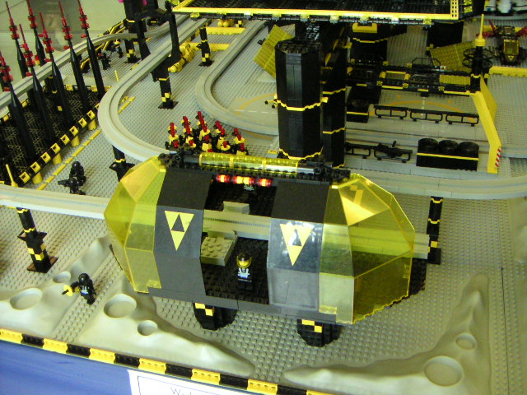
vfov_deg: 38.7
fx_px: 563
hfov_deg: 50.1
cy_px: 198
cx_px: 264
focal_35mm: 37
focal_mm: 4.8
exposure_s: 1/45
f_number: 2.8
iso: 400
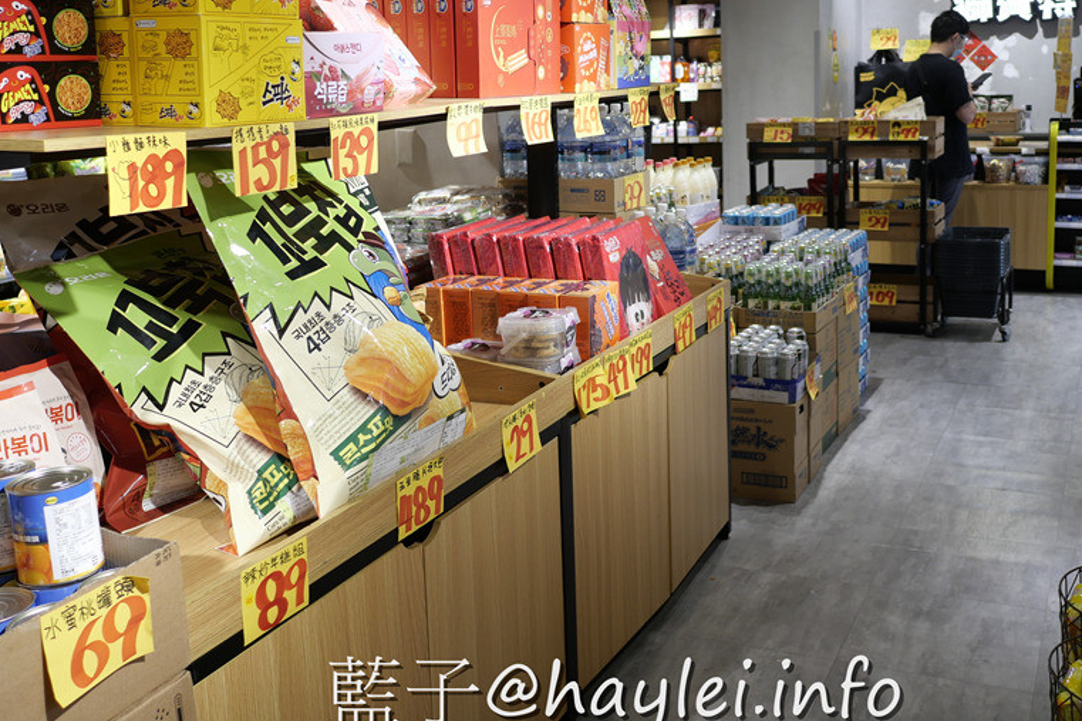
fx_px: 1232
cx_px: 580
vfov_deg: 32.3
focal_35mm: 41
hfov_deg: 47.4
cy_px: 235
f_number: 2
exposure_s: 1/160
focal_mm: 15
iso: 200
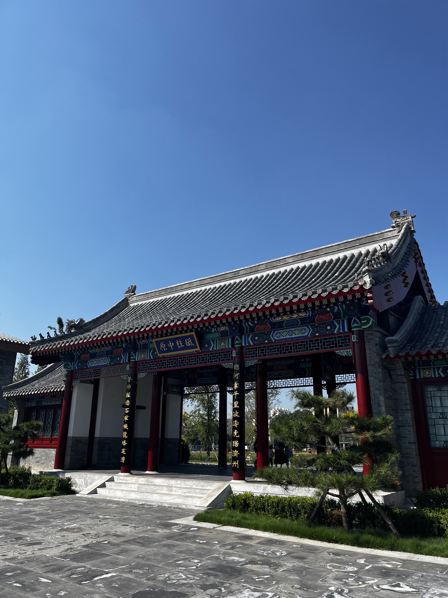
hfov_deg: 53.1
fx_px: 449
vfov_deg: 67.3
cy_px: 299
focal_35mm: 26
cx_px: 224
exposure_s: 1/3521
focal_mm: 5.1
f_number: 1.6
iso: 50
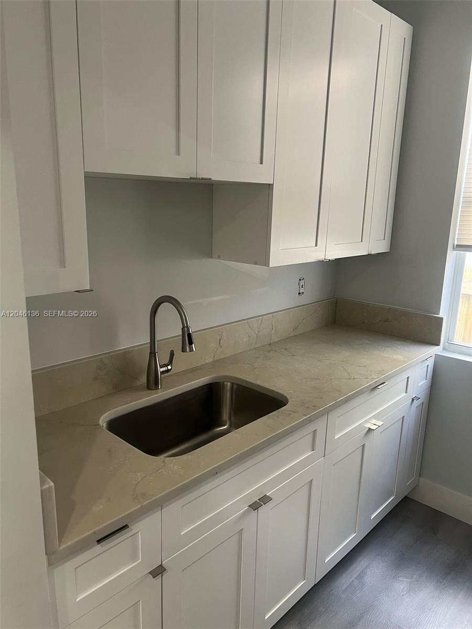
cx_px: 236
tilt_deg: -14.1
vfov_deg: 67.3
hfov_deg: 53.1
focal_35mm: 26
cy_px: 314
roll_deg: -2.3
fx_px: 473
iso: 100
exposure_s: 1/60
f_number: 1.5
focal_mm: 5.7
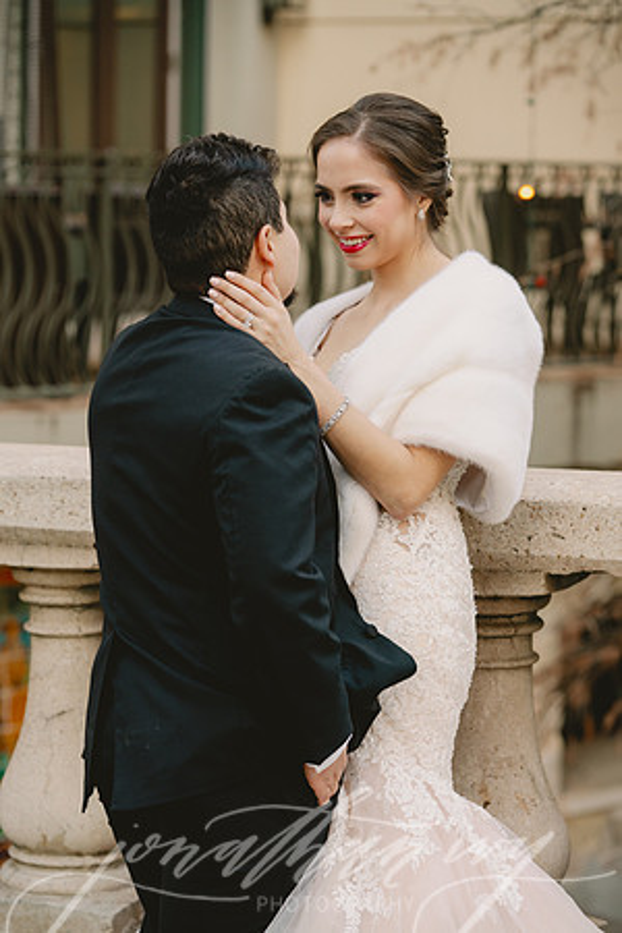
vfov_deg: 20.4
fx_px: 2591
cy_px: 466
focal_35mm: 100
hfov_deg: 13.7
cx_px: 311
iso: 800
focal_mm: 100
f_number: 4
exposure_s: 1/200
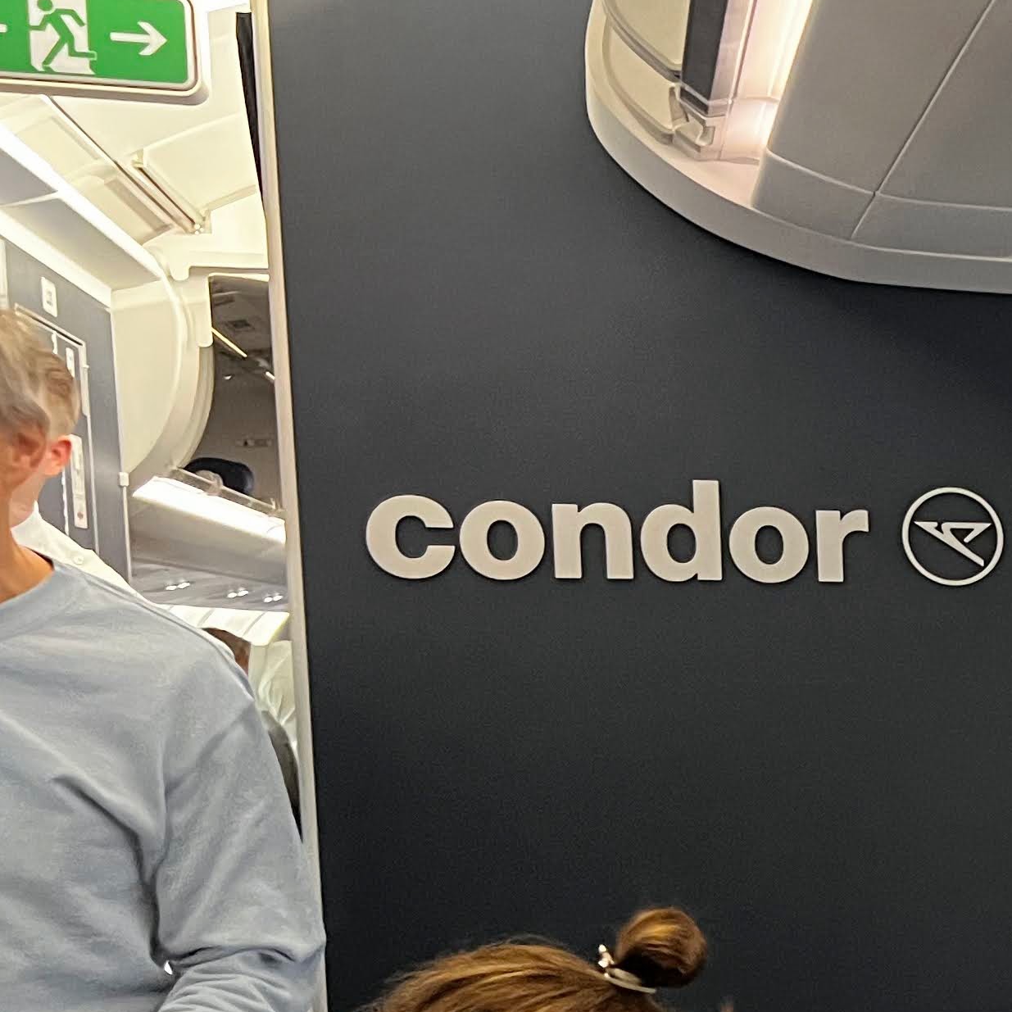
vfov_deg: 22.5
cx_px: 1586
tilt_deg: -5.2
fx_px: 2481
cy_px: 898
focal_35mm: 75
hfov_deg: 19.6
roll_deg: +0.6
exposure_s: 1/48
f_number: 1.5
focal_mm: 5.7
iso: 400
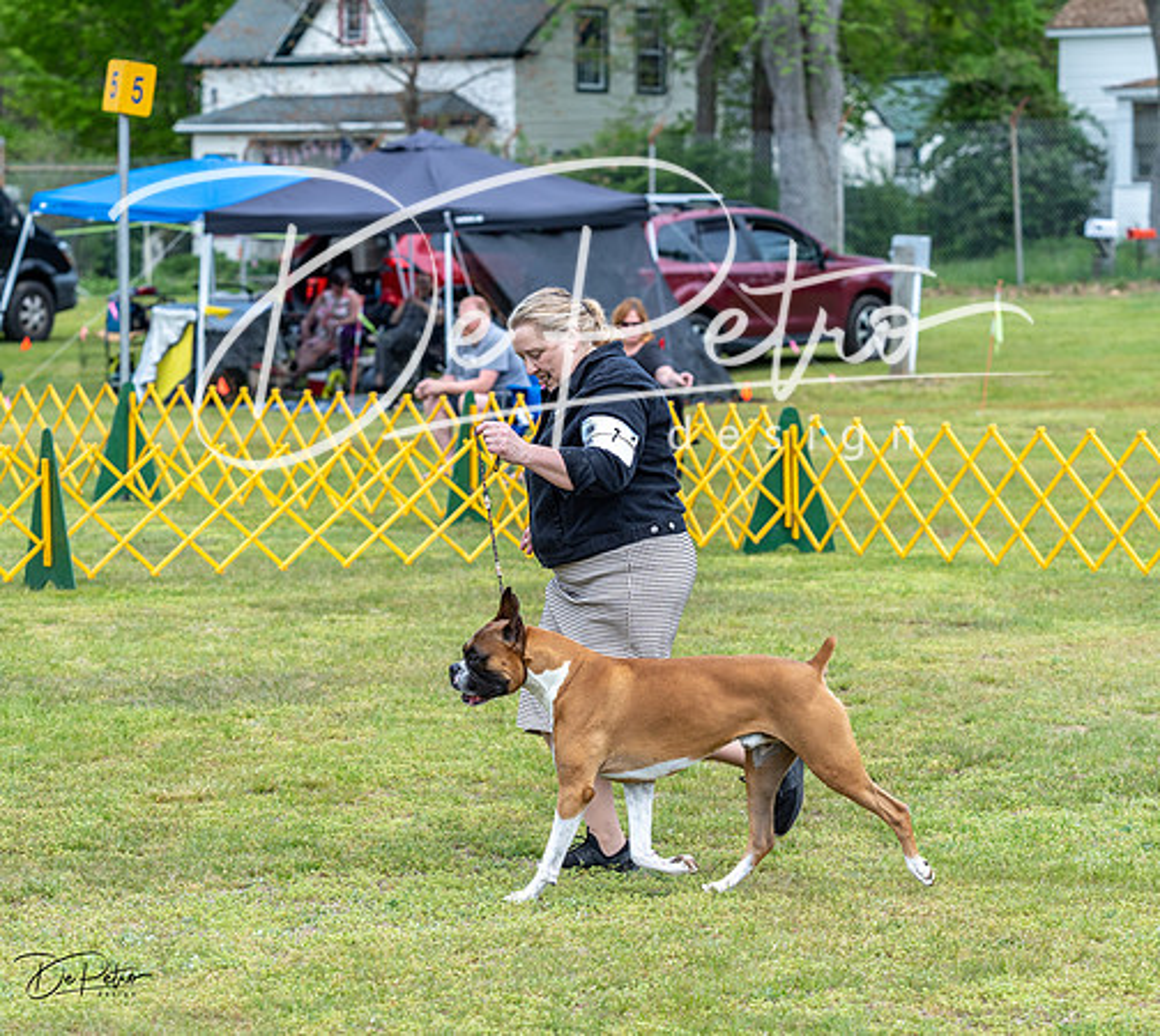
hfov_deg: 13.7
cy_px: 433
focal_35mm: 135
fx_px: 4837
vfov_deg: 12.2
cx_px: 531
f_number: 4.5
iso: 400
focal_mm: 95
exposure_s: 1/1000
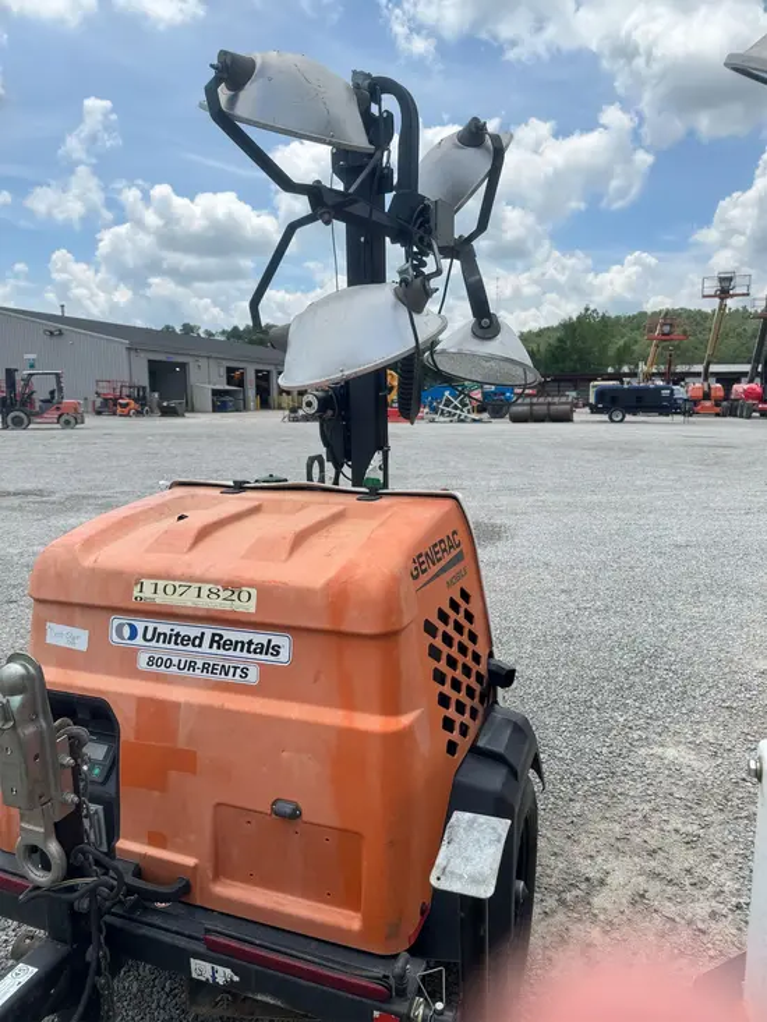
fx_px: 709
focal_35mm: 24
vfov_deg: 71.6
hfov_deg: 56.8
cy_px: 511
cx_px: 384
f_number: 1.78
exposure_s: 1/1767
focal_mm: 6.76
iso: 80
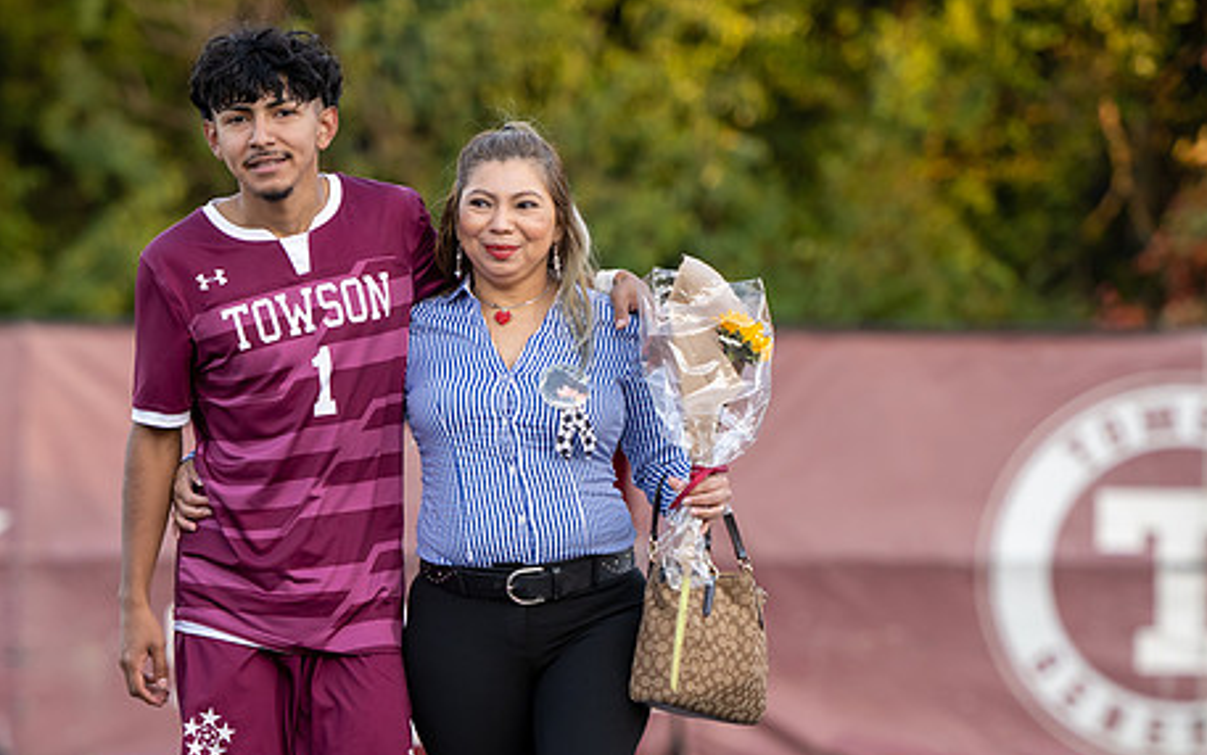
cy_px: 687
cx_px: 511
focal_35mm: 315
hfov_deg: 6.7
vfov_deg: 4.2
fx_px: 10366
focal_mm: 170
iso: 720
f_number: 3.5
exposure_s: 1/400
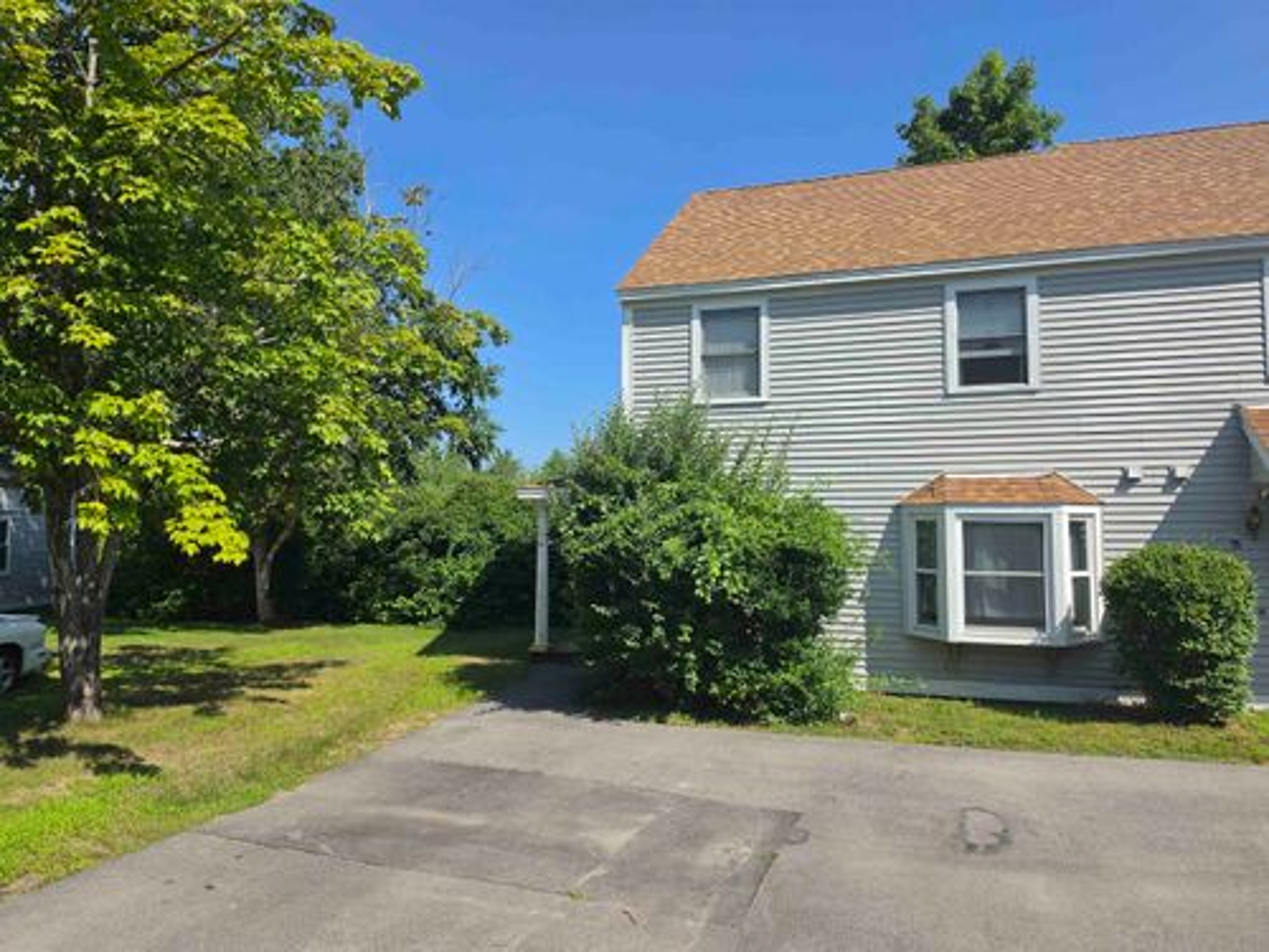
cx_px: 634
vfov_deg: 58.9
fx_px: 843
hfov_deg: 73.9
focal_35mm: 23
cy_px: 476
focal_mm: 6.5
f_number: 1.4
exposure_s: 1/5955
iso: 64
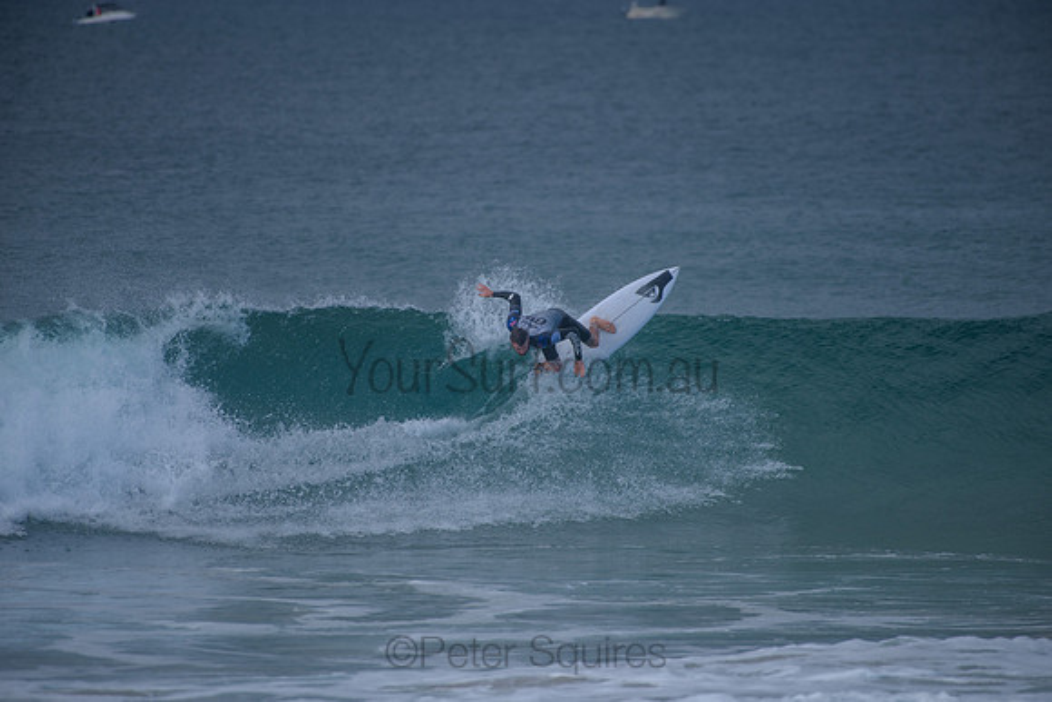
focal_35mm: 507
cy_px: 351
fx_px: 14824
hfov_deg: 4.1
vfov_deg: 2.7
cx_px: 526
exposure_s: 1/800
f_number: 5.6
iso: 140
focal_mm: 500
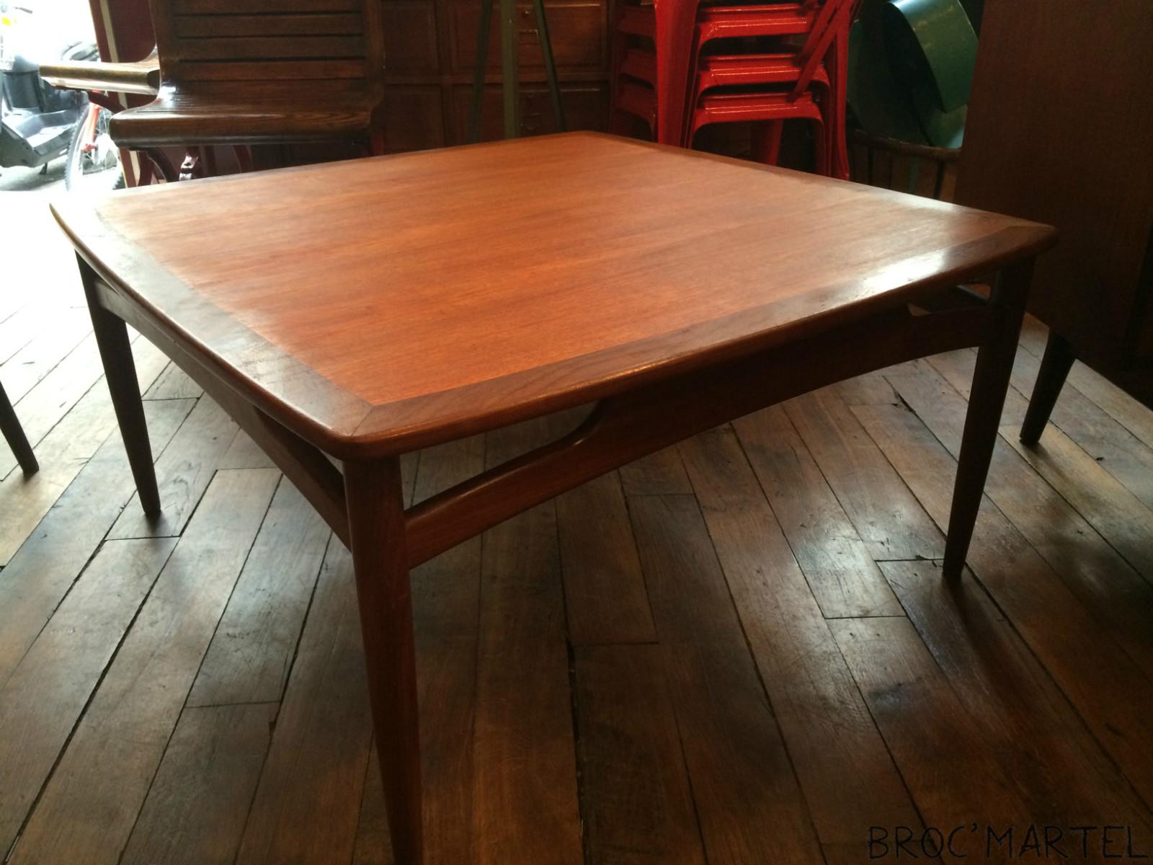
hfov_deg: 60.0
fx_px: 999
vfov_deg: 46.8
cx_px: 576
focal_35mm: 30
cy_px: 432
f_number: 2.2
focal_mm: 4.12
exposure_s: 1/33
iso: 250
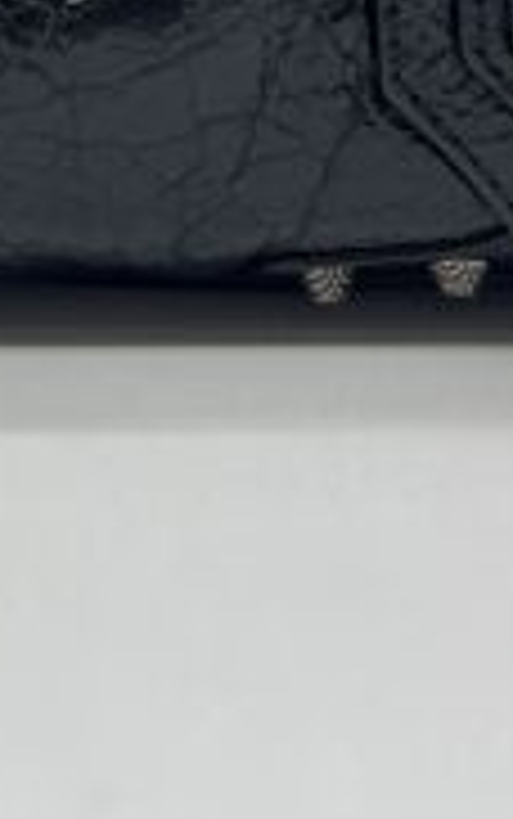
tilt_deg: -9.2
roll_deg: +0.3
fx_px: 3462
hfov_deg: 8.4
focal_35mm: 155
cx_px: -140
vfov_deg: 12.4
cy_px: -626
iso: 40
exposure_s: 1/100
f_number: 1.5
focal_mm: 5.7
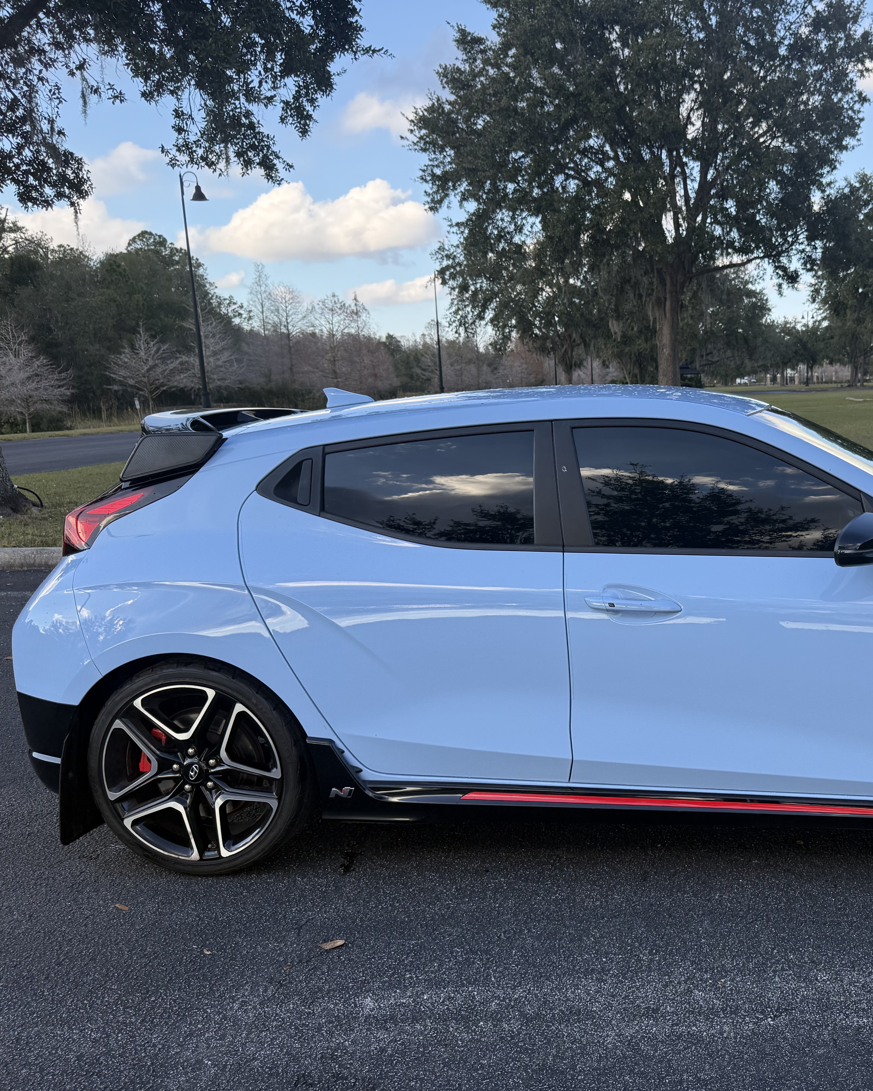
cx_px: 691
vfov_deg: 55.7
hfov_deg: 43.8
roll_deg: +1.2
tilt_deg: -9.7
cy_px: 553
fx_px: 1034
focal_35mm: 32
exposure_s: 1/1075
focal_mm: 6.76
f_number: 1.78
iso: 100
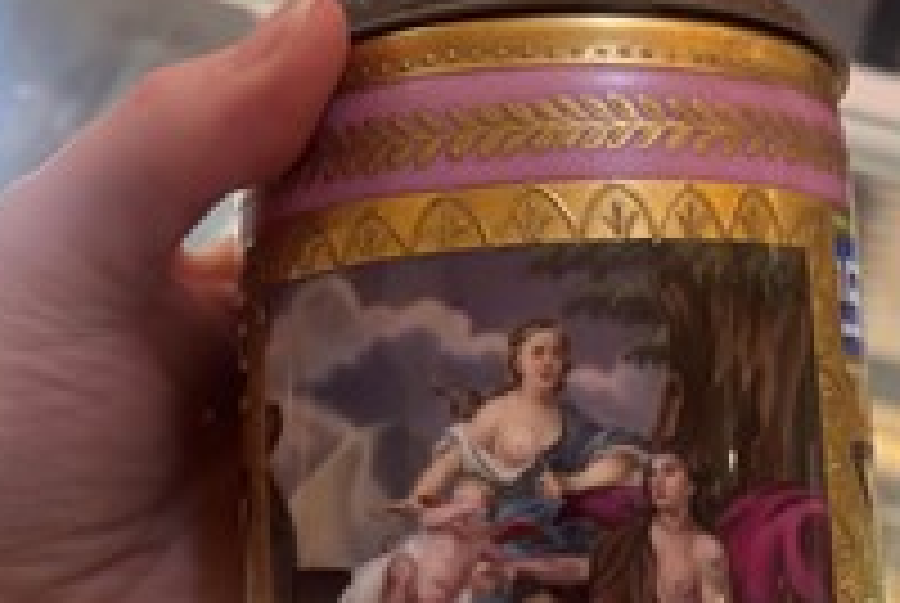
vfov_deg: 24.5
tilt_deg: -57.5
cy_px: 536
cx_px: 572
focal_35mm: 54
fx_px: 1352
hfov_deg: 36.6
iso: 100
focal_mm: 5.1
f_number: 1.6
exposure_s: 1/100
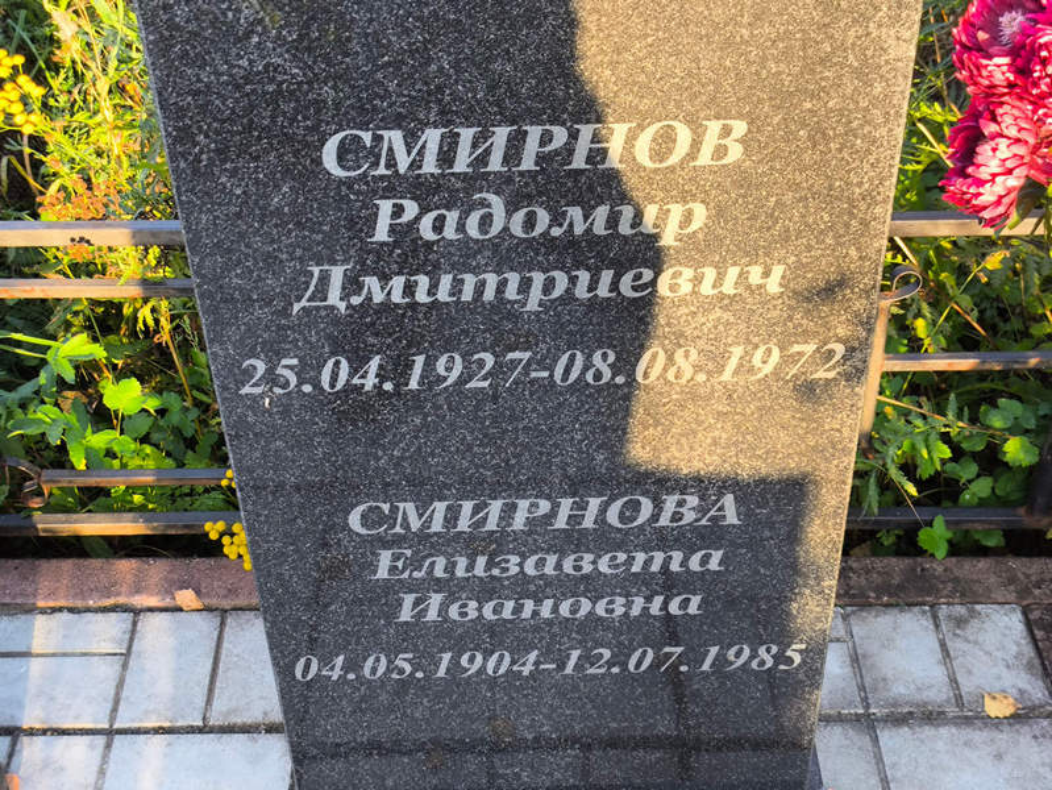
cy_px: 395
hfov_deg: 38.2
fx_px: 1520
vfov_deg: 29.1
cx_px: 526
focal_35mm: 50
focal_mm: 4.71
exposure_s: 1/105
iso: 50
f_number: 1.7
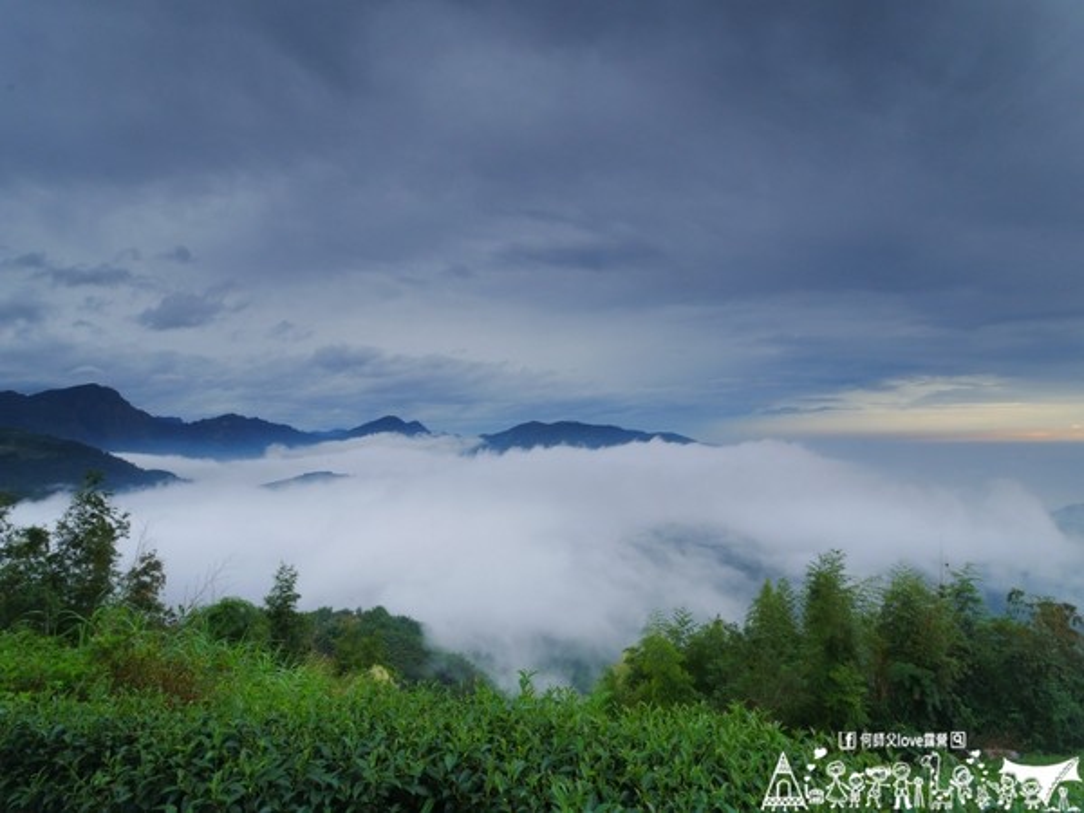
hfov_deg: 87.8
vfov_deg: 71.6
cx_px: 542
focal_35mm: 18
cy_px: 406
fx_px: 564
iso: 160
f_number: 14
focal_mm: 9
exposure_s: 4
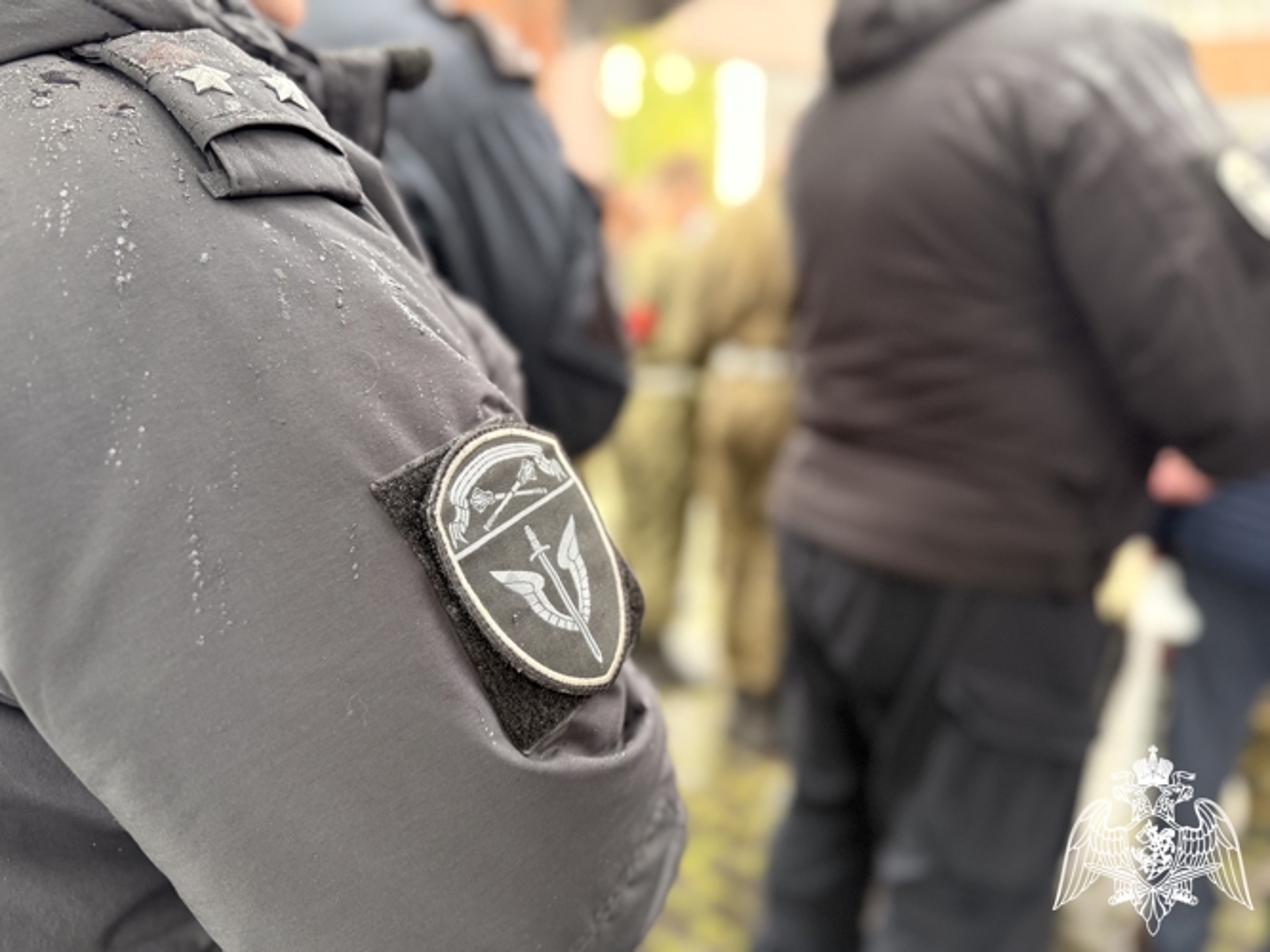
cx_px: 635
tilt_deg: -12.5
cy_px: 476
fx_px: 880
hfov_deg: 71.6
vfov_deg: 56.8
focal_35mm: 24
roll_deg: -0.2
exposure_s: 1/60
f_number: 1.78
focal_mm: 6.76
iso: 320
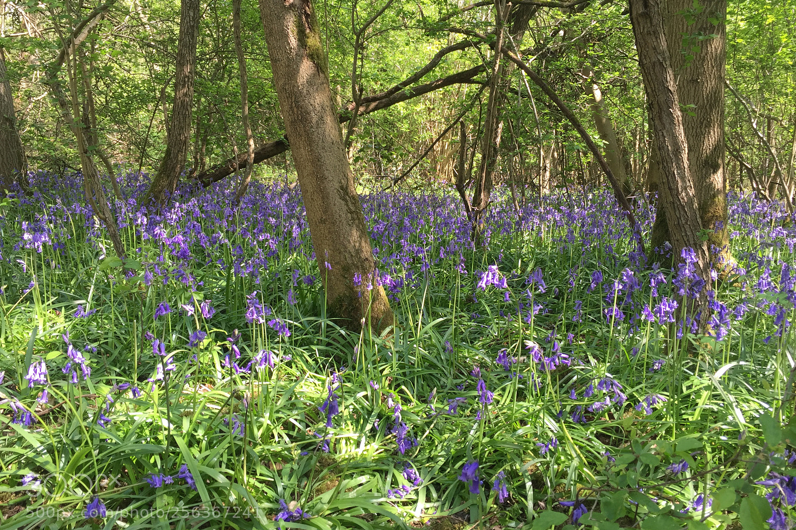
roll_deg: -1.2
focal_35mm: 31
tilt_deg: -6.6
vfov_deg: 42.3
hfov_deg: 60.3
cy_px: 246
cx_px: 403
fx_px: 685
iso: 32
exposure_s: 1/148
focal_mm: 4.15
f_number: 2.2
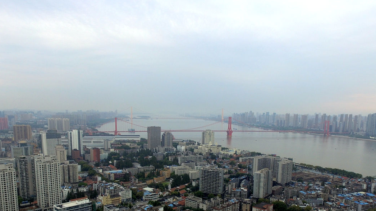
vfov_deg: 44.6
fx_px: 249
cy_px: 155
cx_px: 185
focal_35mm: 25
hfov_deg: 74.1
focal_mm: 3.61
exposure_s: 1/404
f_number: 2.8
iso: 100
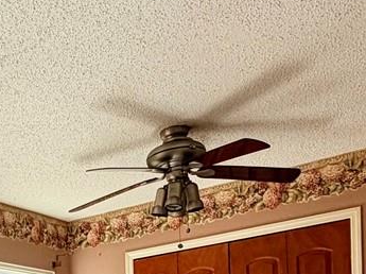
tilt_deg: -1.7
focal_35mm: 65
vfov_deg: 19.5
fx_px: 687
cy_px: 417
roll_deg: +3.2
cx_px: -23
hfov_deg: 27.6
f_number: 2.2
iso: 64
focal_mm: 2.22
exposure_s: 1/125
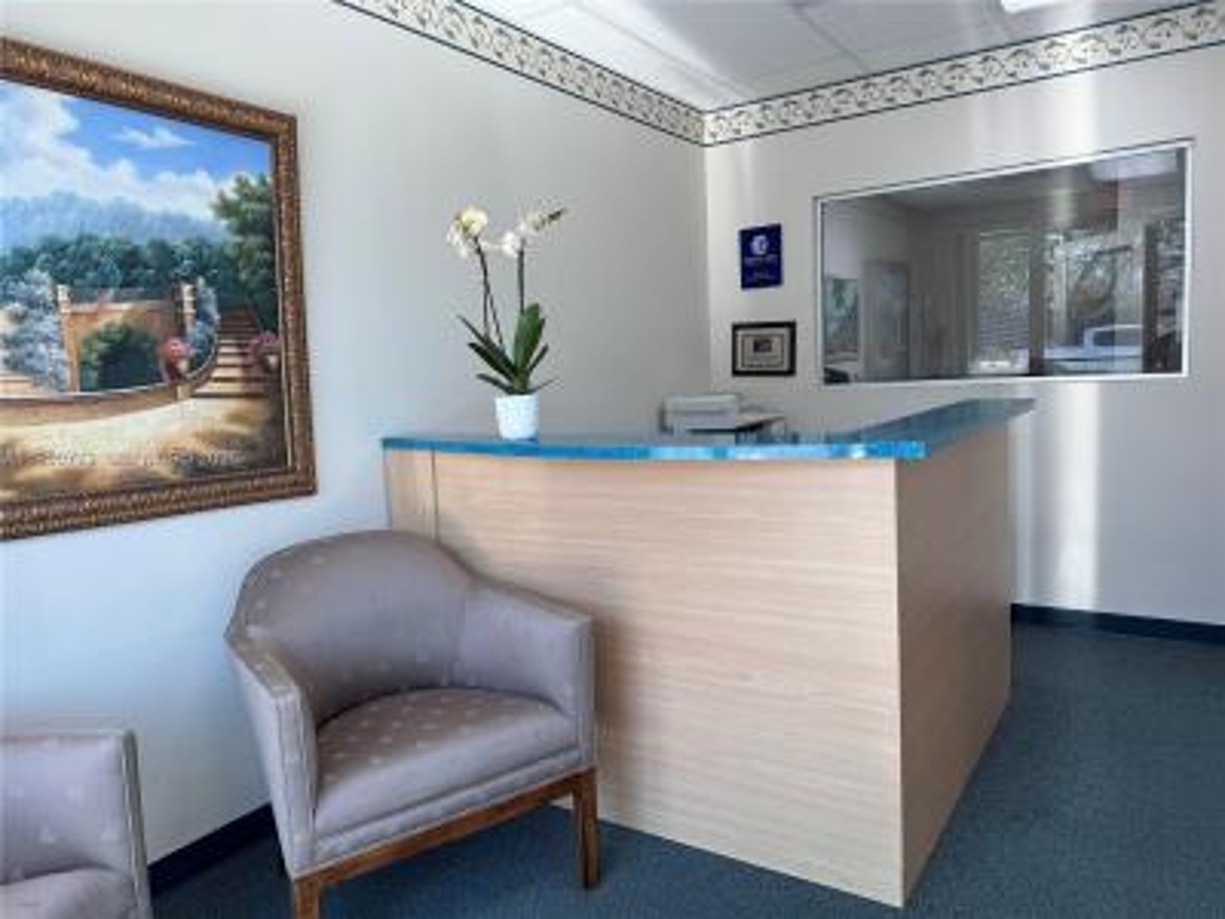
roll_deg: +2.7
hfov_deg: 71.6
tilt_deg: -6.6
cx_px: 612
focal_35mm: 24
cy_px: 460
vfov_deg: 56.8
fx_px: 849
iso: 64
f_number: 1.78
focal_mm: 6.76
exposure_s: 1/209
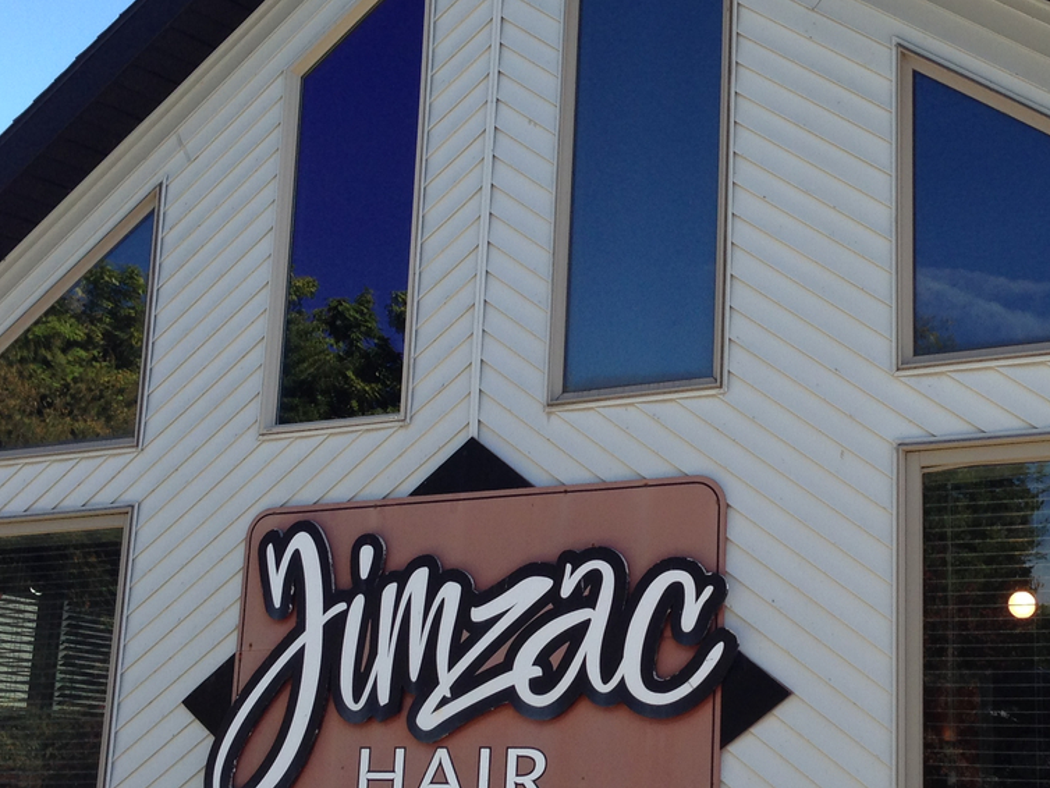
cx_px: 678
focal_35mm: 63
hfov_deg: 30.5
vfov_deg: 23.3
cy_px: 434
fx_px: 1912
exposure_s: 1/459
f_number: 2.4
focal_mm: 4.12
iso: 50
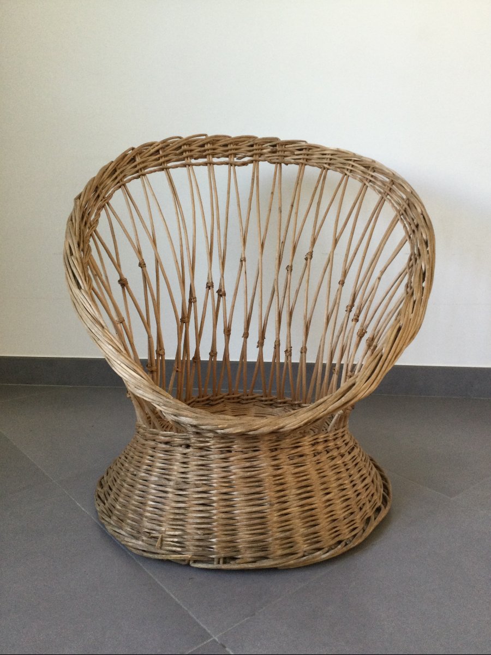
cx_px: 246
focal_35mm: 31
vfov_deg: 58.4
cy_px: 328
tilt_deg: -12.4
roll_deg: +1.6
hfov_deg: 45.4
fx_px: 586
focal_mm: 3.3
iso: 50
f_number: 2.4
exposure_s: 1/33
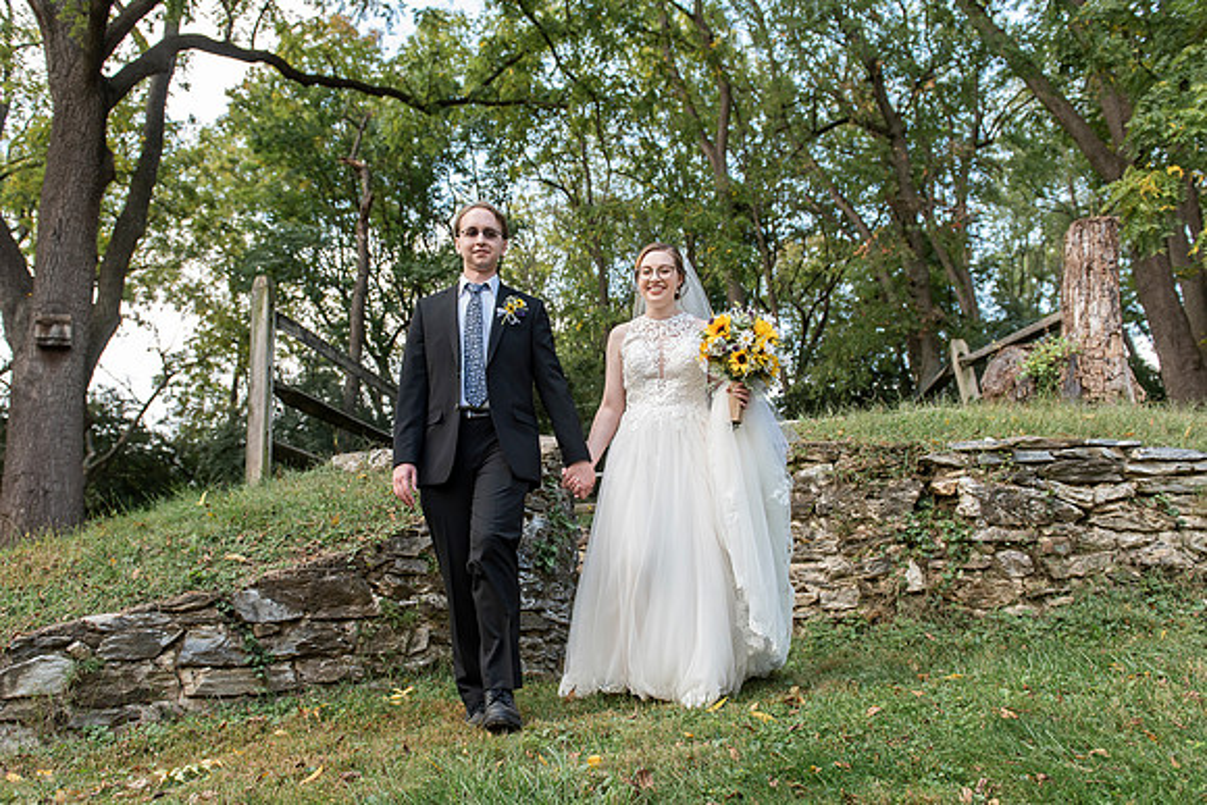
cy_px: 405
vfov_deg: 45.8
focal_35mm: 28
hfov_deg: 64.7
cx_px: 587
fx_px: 953
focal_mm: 24
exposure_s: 1/500
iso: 400
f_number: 3.5
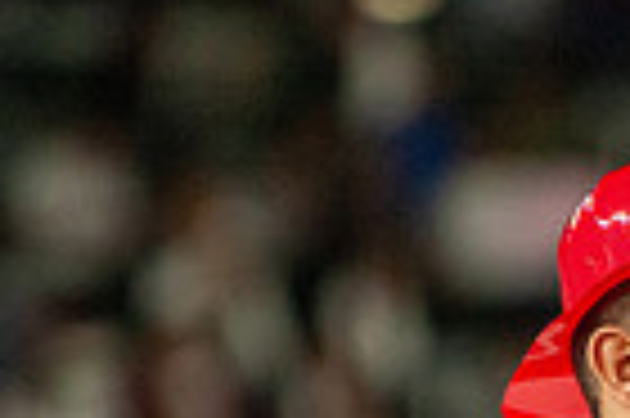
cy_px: 647
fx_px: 14525
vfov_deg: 1.6
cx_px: 729
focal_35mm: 831
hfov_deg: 2.5
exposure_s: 1/2500
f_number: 2.8
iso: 3200
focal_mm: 200
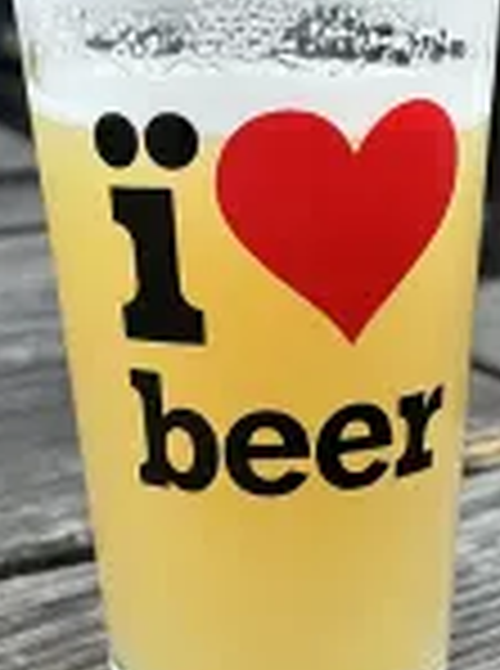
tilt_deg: -14.0
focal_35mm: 70
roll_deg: -1.5
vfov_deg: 27.7
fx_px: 1354
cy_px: 238
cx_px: 212
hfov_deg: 20.9
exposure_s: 1/50
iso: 500
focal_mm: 5.1
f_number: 1.6
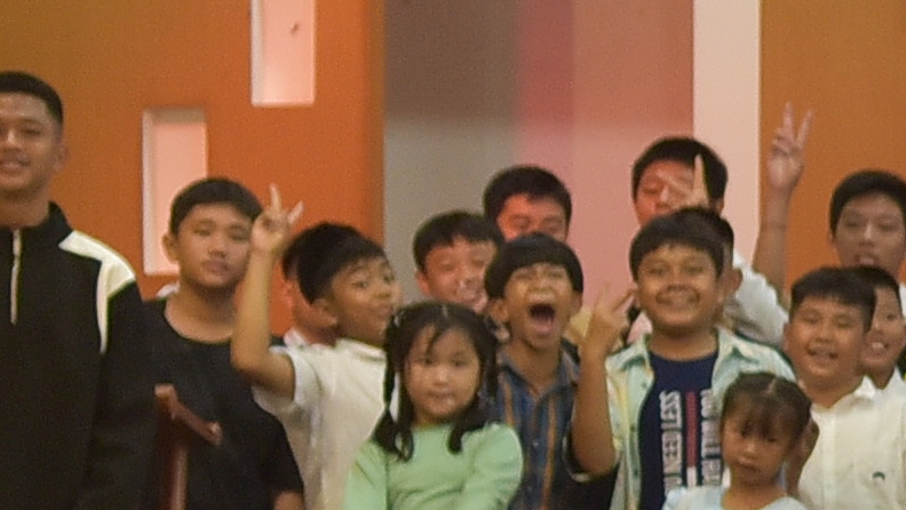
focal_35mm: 398
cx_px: 3054
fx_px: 9564
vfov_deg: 3.1
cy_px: 400
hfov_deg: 5.1
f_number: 2.8
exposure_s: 1/160
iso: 1000
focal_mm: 50
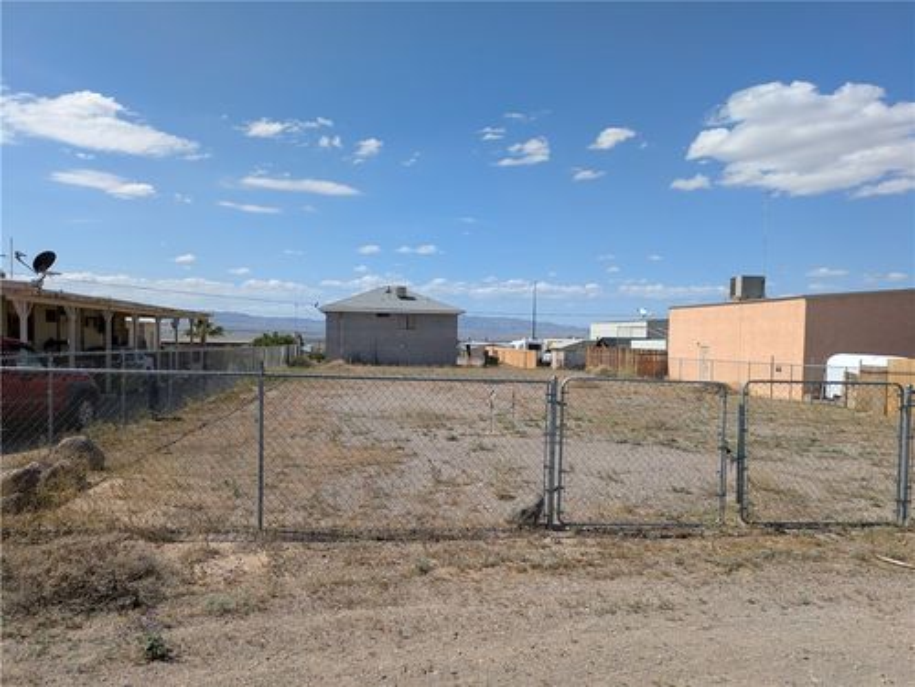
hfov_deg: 69.4
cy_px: 344
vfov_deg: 54.9
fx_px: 661
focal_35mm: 25
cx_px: 458
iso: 47
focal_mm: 5.43
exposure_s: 1/3226
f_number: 1.89
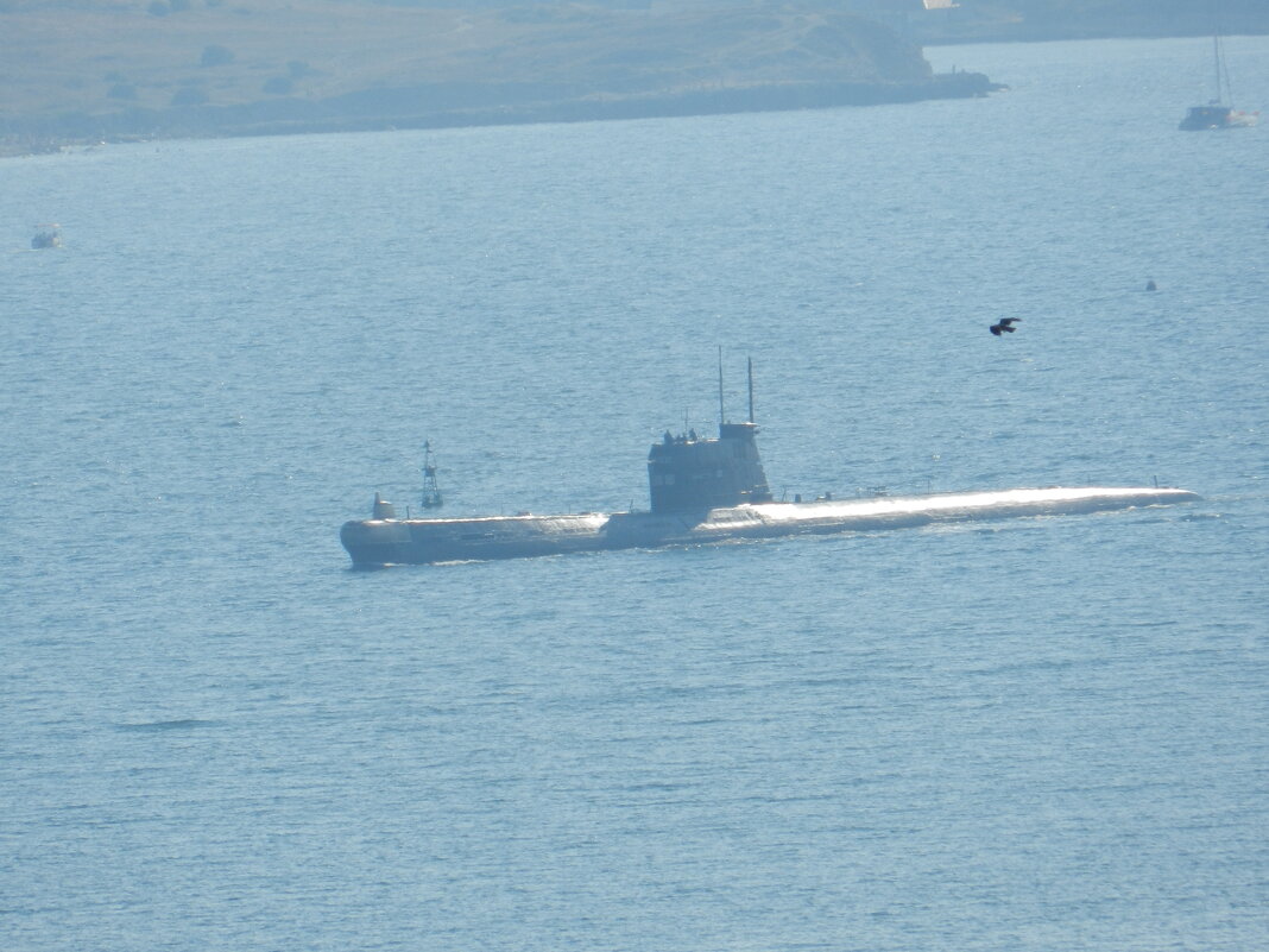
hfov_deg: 2.4
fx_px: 29694
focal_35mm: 810
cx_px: 634
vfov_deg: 1.8
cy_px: 476
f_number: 6.3
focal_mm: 144
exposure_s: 1/1000
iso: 160
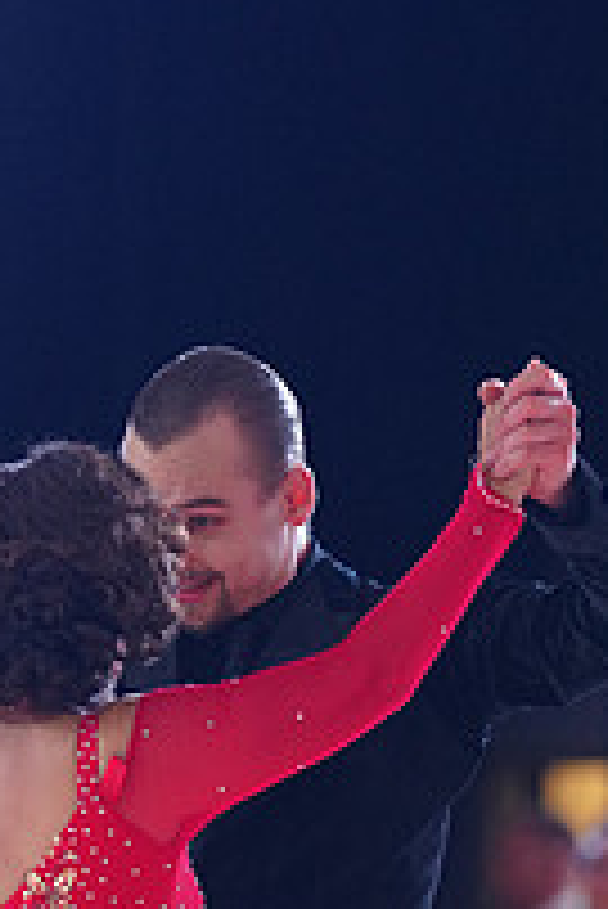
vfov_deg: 4.8
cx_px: 106
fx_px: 10874
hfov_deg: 3.2
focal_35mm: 430
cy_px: 1120
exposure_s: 1/500
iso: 1250
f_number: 2.8
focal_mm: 150
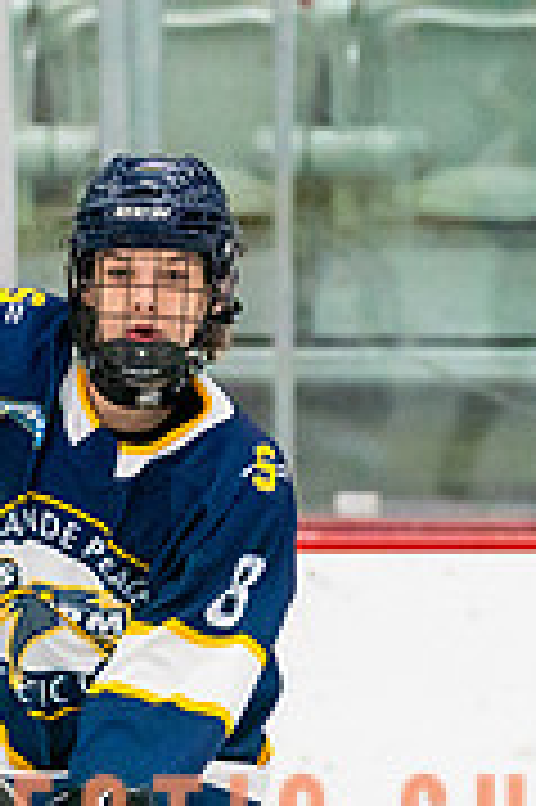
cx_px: 223
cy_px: 1218
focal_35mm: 842
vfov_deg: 2.4
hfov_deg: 1.6
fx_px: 18840
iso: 3200
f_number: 2.8
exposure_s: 1/1250
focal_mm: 161
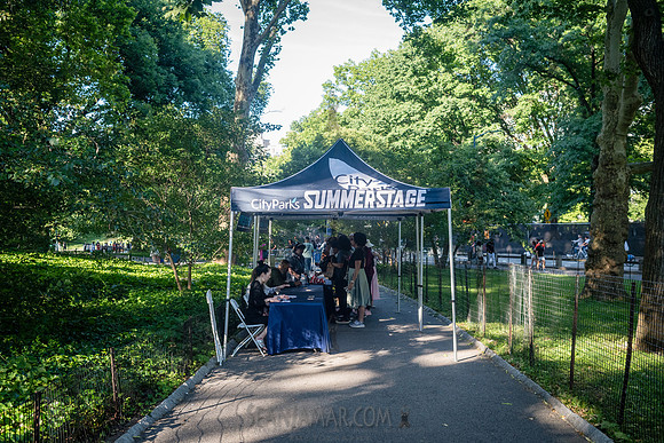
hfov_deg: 54.4
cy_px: 222
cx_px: 332
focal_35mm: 35
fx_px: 646
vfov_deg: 37.9
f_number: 4.5
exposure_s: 1/800
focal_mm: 35
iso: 1250
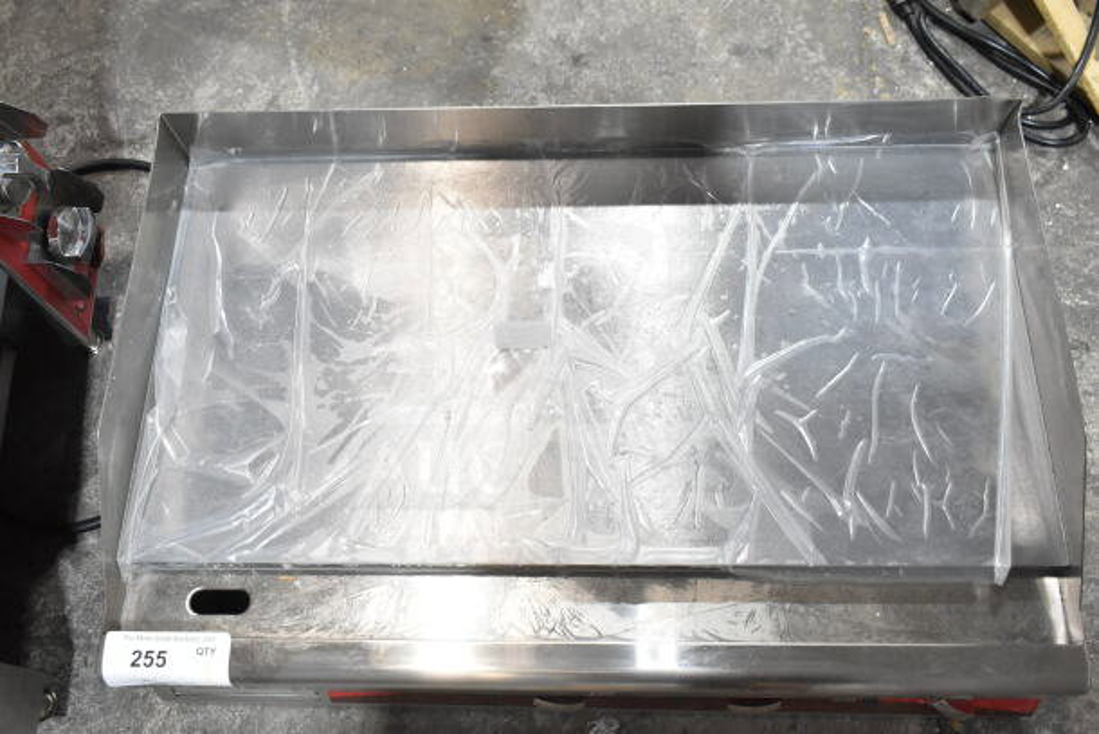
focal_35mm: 33
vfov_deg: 40.0
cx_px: 550
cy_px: 367
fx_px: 1008
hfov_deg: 57.2
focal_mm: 22
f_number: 5.6
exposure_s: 1/125
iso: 1600
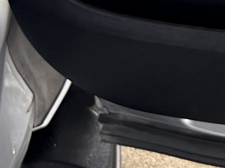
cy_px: -365
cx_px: 592
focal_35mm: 190
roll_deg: -0.2
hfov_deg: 9.1
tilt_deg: -23.6
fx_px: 1235
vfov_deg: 6.9
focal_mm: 6.76
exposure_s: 1/121
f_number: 1.78
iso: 64
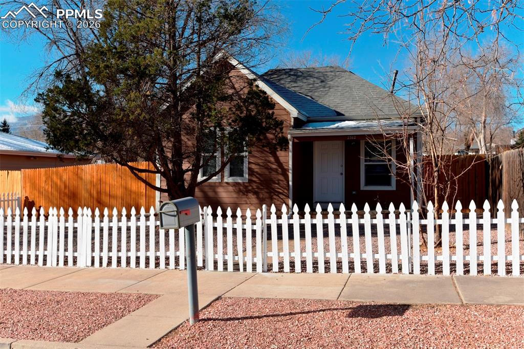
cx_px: 262
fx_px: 509
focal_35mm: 35
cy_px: 174
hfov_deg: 54.4
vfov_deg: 37.8
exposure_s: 1/250
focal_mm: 35
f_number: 8
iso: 100
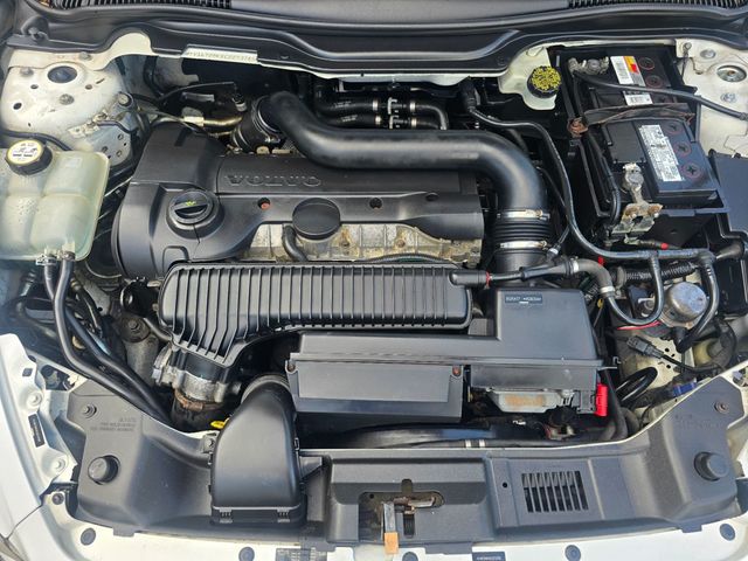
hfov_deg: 73.9
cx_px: 374
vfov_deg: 58.9
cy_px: 280
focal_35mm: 23
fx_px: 497
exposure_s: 1/180
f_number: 1.7
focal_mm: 6.3
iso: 32
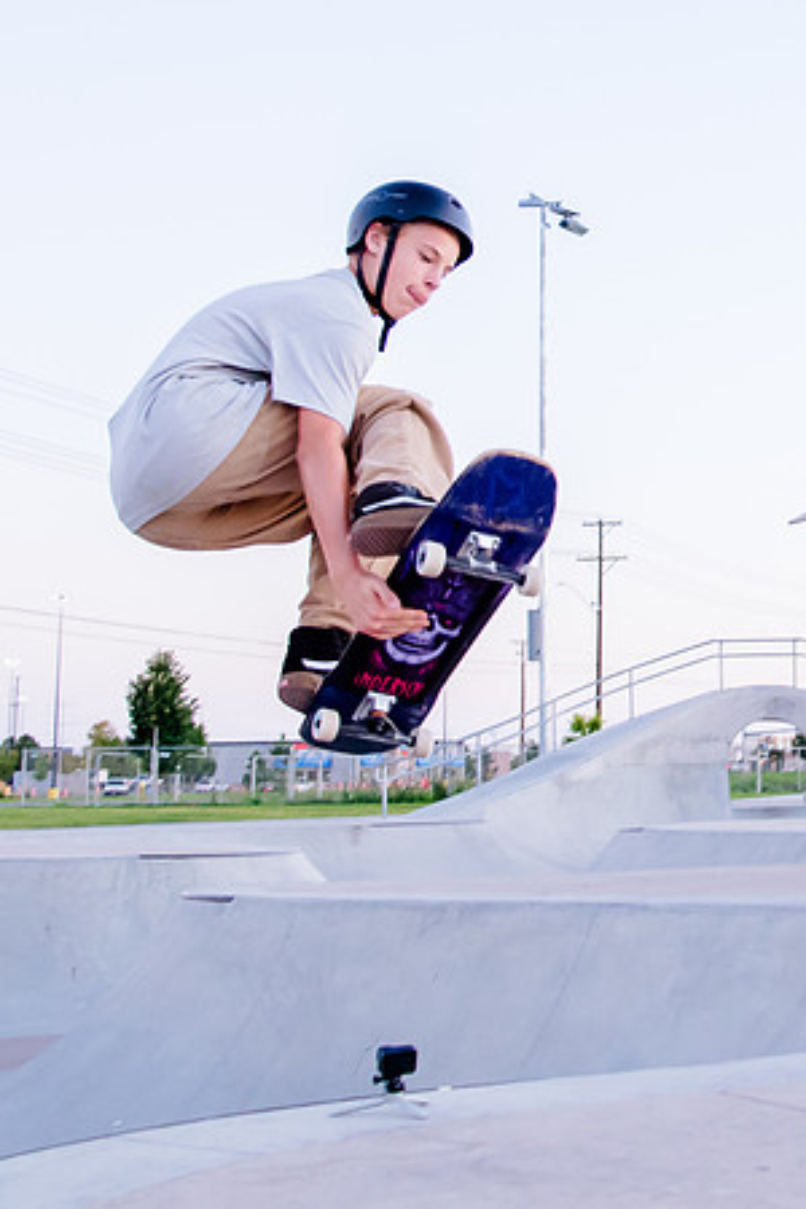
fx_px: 1871
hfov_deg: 23.3
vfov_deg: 35.3
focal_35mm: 56
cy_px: 354
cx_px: 815
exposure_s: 1/250
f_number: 4
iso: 2000
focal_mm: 24
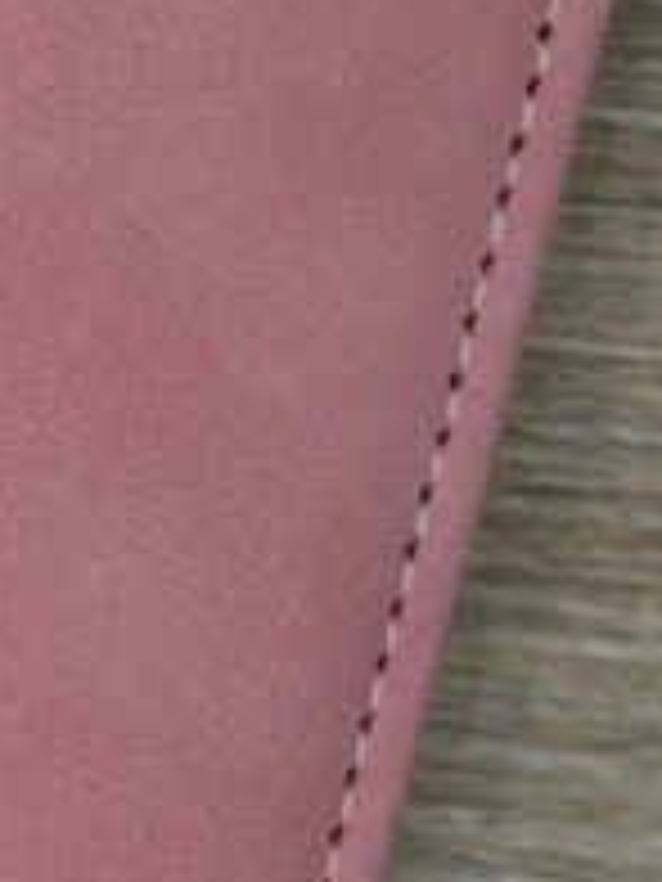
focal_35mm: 261
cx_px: -739
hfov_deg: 5.6
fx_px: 6655
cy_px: -70
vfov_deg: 7.5
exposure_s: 1/119
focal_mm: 6.76
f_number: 1.78
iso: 50
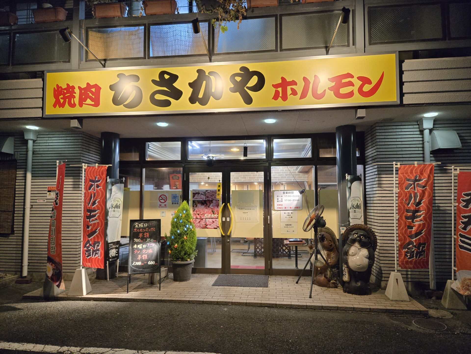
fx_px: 313
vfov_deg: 58.9
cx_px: 236
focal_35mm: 23
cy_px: 177
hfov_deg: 73.9
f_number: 1.8
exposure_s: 1/120
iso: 800
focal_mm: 5.4
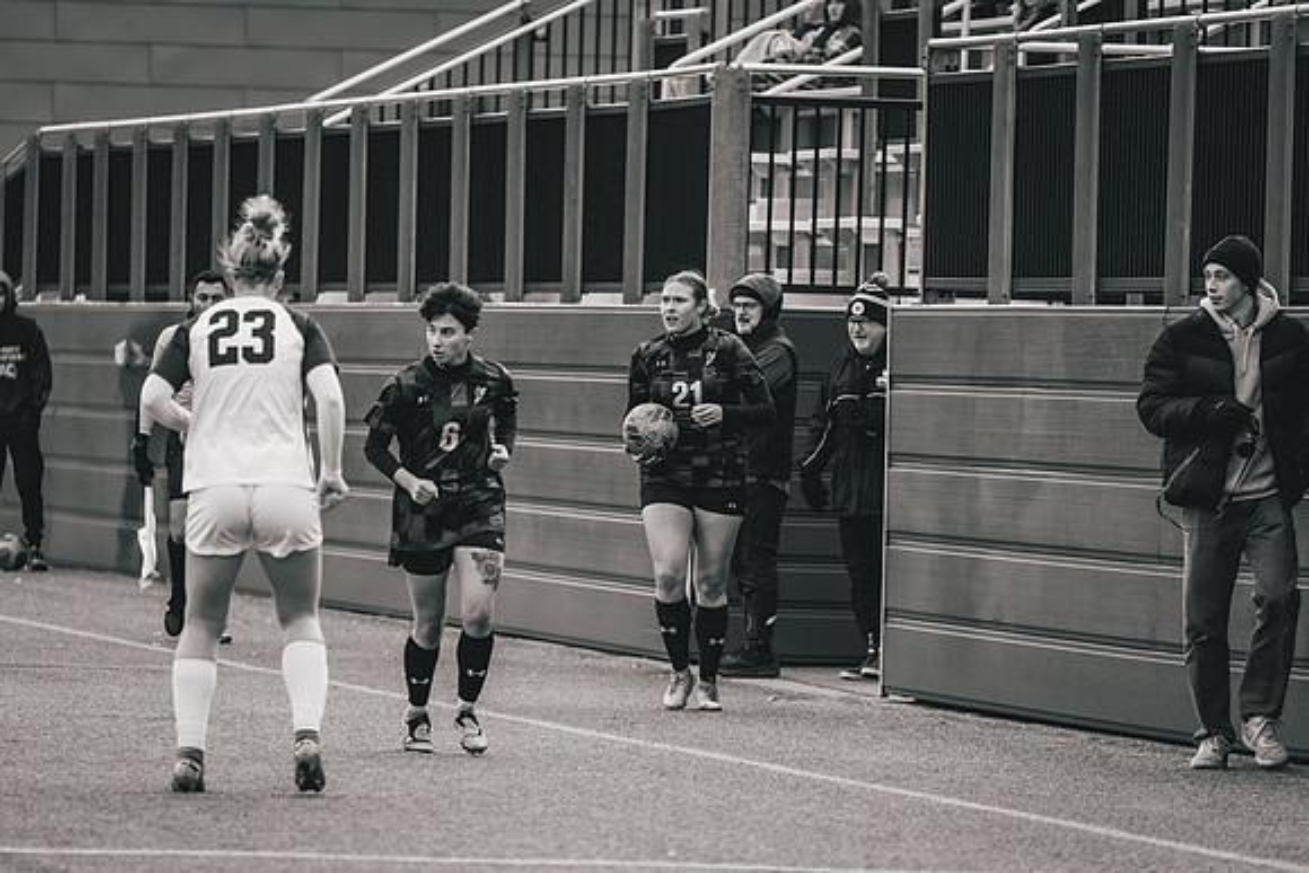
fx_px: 13747
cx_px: 654
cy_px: 436
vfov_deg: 3.6
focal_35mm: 378
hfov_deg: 5.5
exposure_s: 1/800
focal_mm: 378
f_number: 6.3
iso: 800
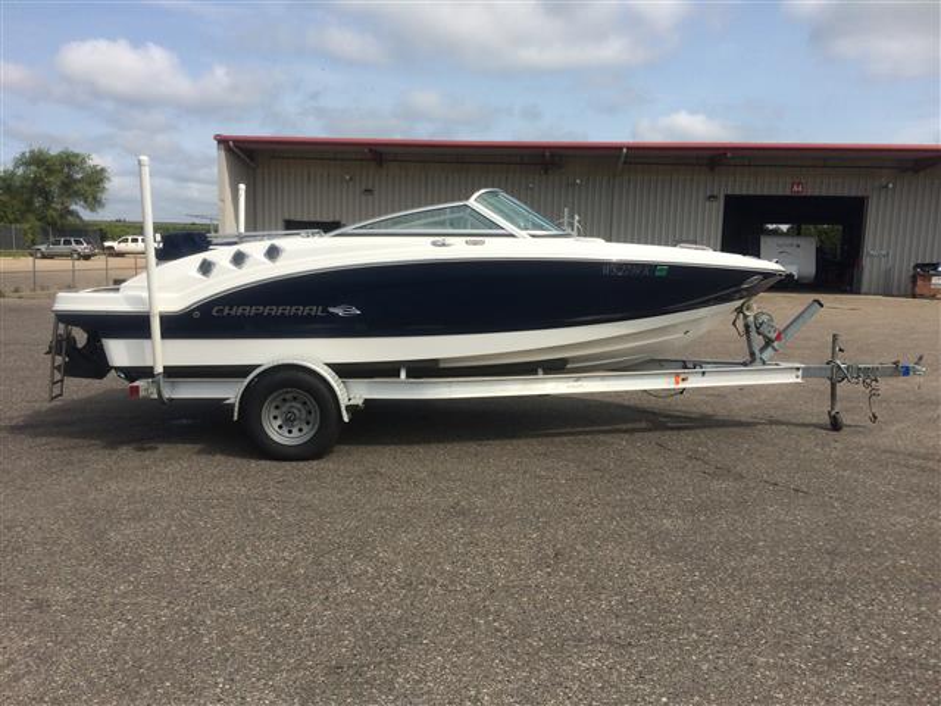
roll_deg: -1.6
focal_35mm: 29
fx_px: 788
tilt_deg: -8.1
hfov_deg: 61.7
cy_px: 353
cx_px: 470
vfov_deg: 48.2
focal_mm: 4.15
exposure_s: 1/2933
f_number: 2.2
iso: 32
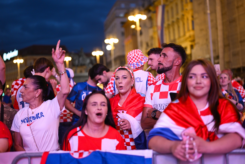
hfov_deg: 39.6
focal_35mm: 50
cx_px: 122
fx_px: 340
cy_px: 82
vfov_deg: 27.0
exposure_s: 1/250
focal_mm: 50
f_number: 1.8
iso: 1600
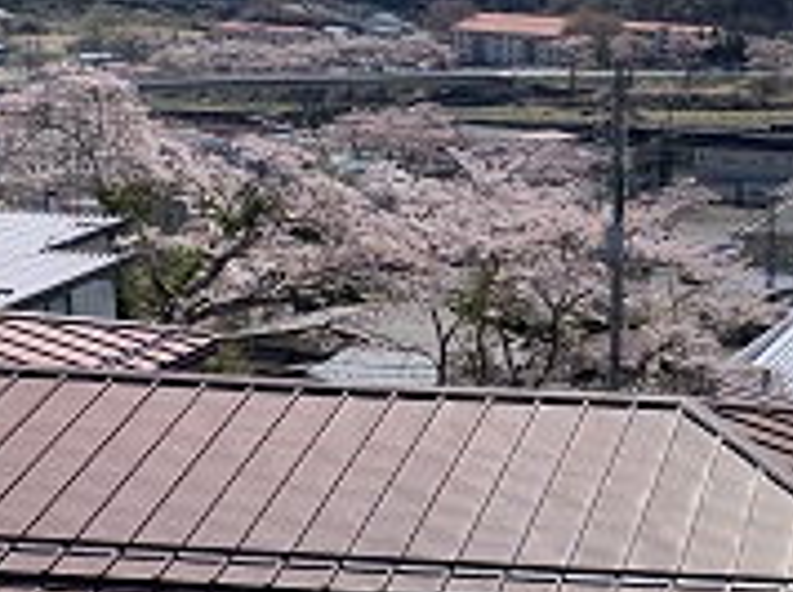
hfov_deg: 22.9
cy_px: 292
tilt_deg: -11.6
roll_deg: -2.7
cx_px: 927
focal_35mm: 79
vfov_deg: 18.6
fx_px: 1807
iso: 25
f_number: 1.8
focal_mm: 4.25
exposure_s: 1/2611
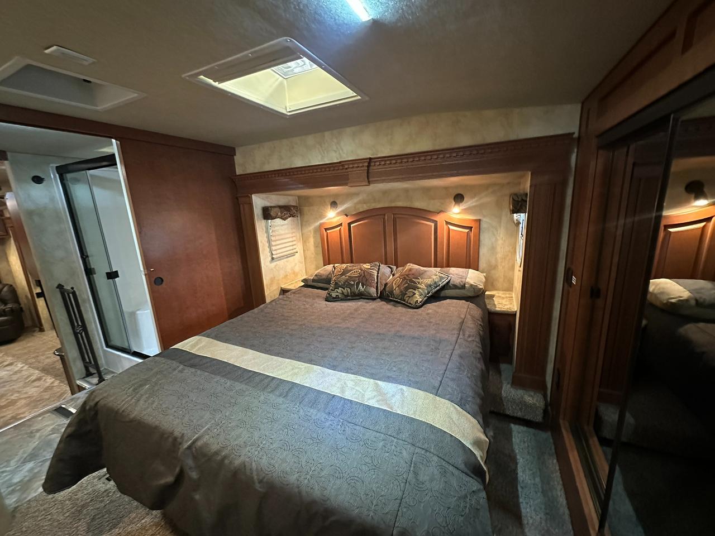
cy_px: 268
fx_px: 289
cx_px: 358
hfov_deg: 102.1
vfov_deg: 85.7
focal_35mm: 14
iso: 1250
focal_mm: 2.22
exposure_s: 1/49
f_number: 2.2
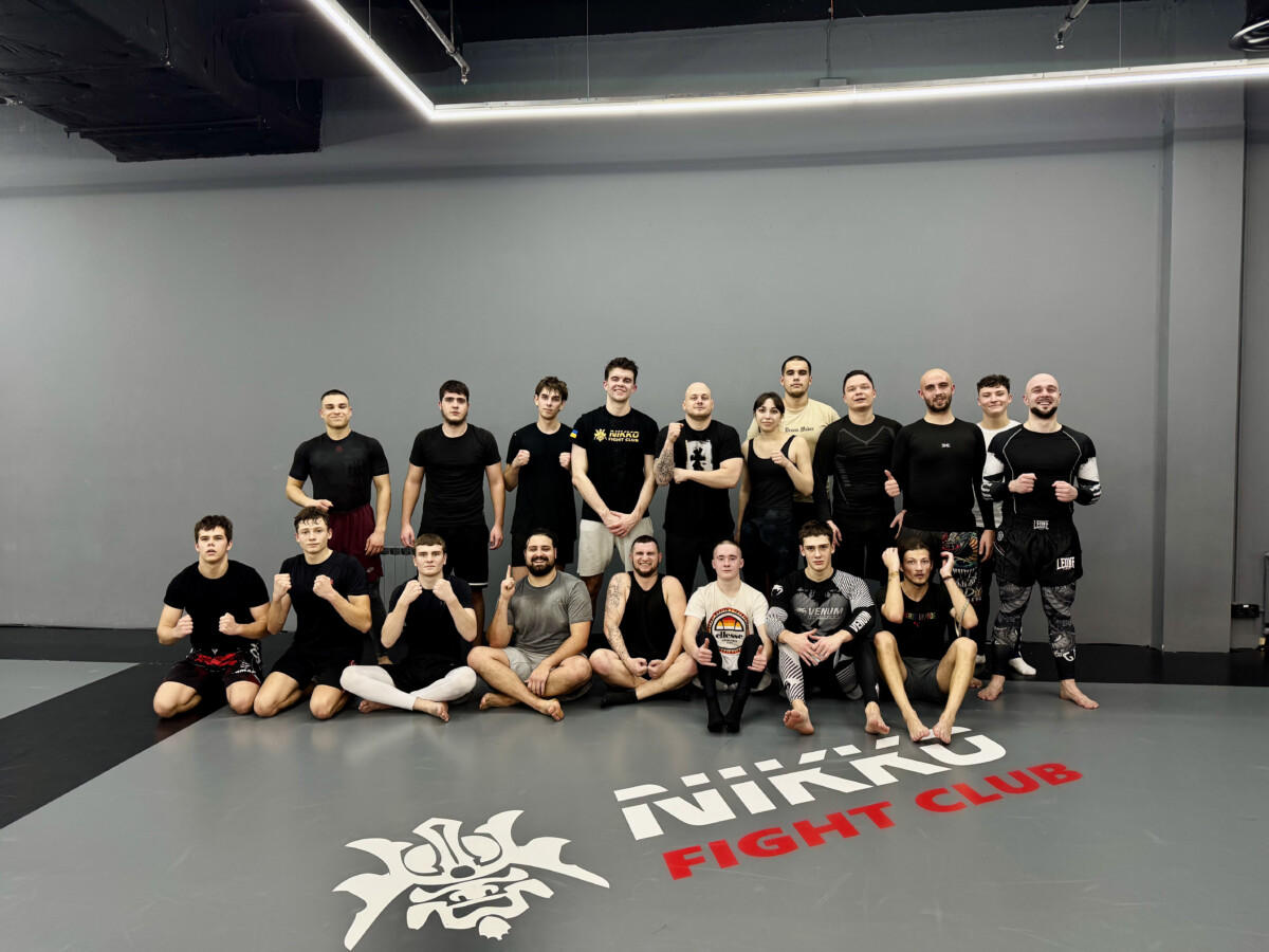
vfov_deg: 56.8
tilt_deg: -2.5
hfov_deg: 71.6
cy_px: 476
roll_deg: +0.4
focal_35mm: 24
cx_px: 634
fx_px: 880
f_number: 1.78
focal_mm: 6.76
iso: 125
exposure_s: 1/50
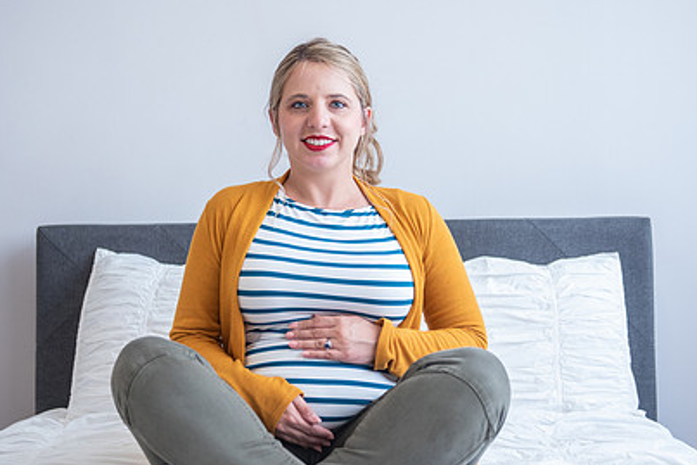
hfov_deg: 29.2
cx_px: 344
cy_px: 245
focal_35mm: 69
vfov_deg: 19.7
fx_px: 1336
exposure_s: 1/320
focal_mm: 48
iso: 1250
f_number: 2.8
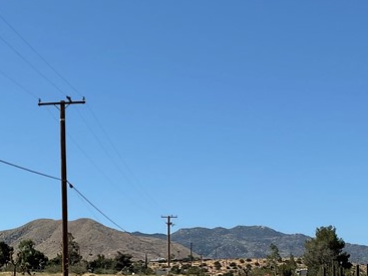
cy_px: 255
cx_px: 199
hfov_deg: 24.1
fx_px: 861
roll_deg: +0.2
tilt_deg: +2.1
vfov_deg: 17.9
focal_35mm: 81
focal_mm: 3
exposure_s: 1/3322
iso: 16
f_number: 1.8
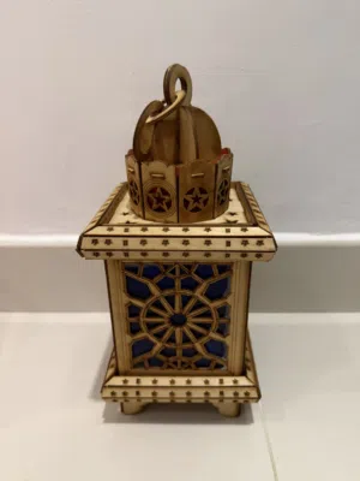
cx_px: 180
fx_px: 333
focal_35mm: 24
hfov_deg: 56.8
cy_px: 240
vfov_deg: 71.6
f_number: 1.78
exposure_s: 1/50
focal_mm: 6.76
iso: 800
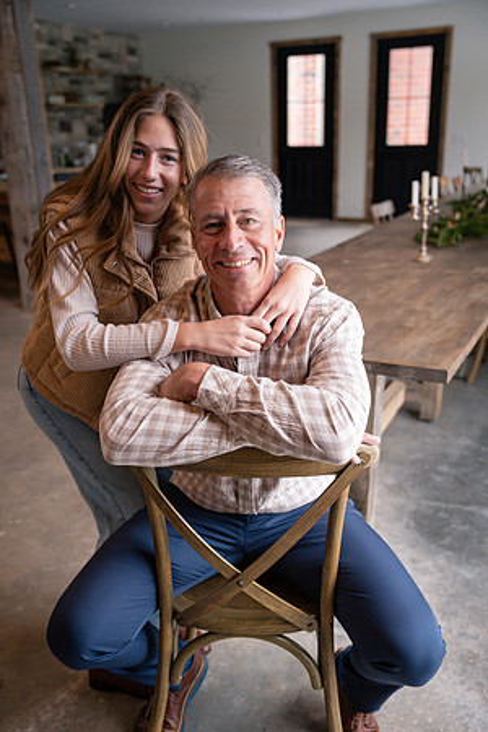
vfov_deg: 54.4
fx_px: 712
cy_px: 366
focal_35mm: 35
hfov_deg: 37.9
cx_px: 244
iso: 1250
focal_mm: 35
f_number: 2.8
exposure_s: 1/250
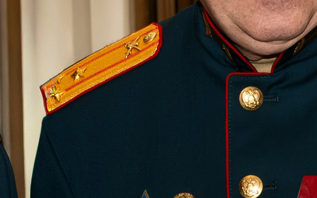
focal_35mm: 291
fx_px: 2514
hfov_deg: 7.2
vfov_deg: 4.5
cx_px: 181
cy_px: 251
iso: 500
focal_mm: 25.6
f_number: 5.6
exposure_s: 1/125
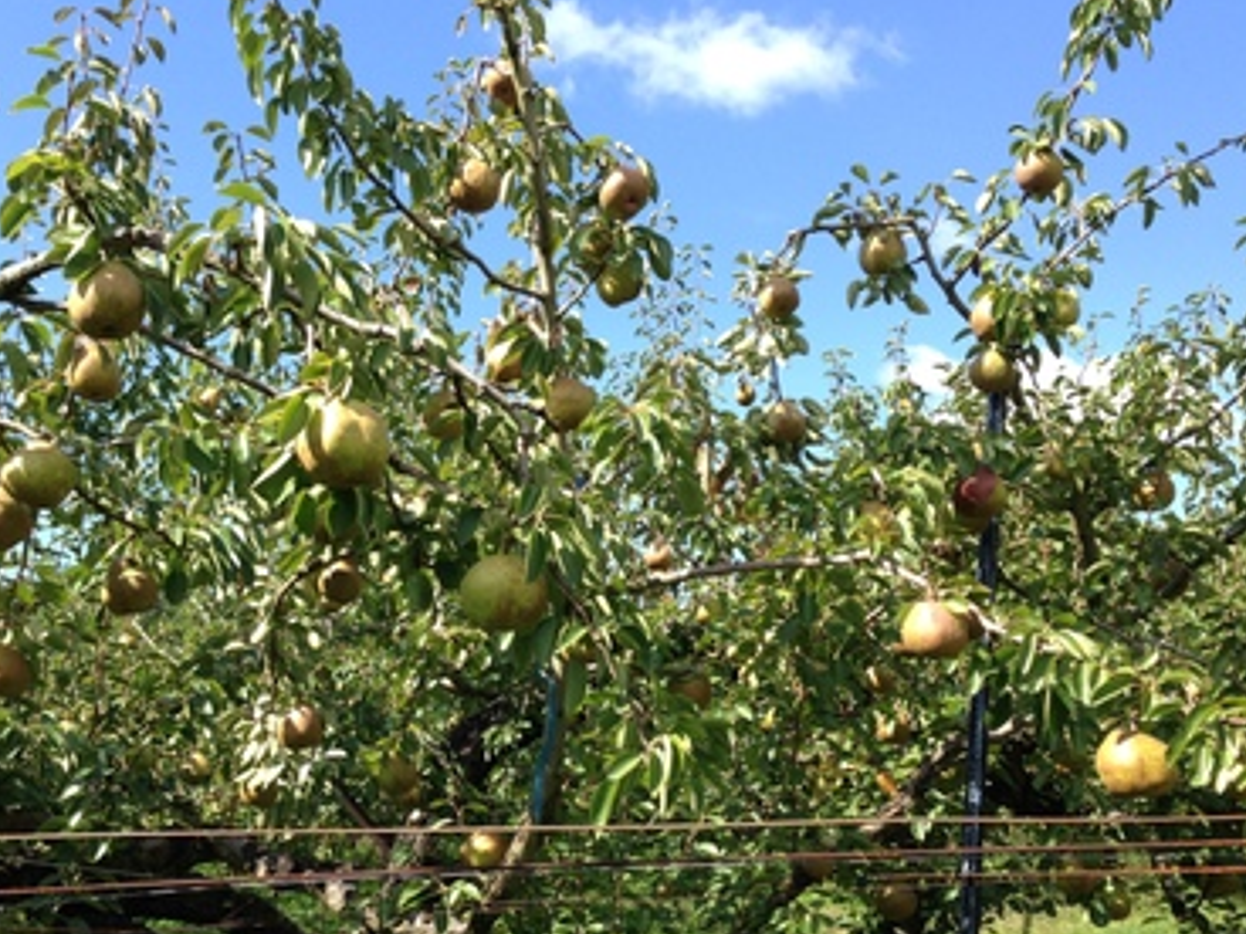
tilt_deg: +8.7
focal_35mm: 43
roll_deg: +1.3
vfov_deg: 33.5
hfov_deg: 43.7
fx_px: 1548
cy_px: 541
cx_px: 521
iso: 50
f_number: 2.4
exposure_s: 1/645
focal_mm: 4.12
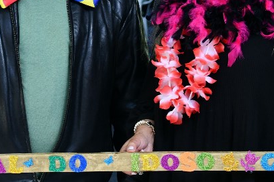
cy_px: -26
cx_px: 126
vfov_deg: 8.6
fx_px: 1202
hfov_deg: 13.0
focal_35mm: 158
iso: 800
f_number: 4.8
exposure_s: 1/160
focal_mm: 42
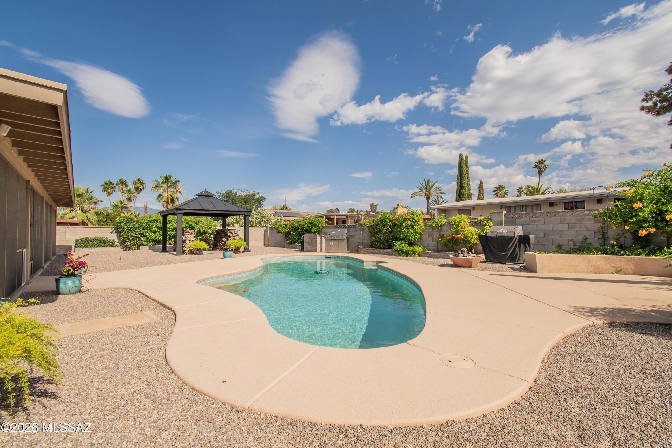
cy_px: 224
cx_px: 336
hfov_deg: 100.4
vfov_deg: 77.3
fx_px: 280
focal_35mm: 15
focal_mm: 10
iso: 200
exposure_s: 1/250
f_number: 13
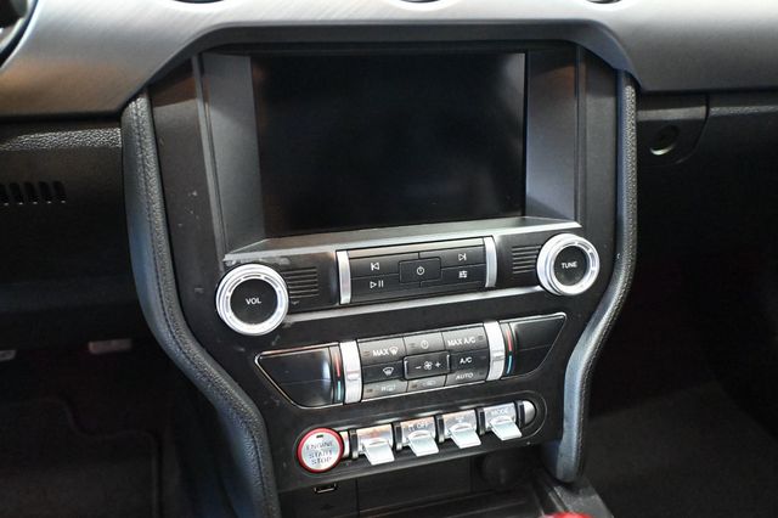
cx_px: 389
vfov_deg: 43.6
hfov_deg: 62.0
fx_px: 648
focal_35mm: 30
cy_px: 259
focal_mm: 20
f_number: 3.8
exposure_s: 1/30
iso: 12800
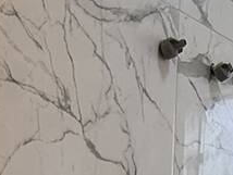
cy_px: 352
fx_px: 633
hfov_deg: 20.8
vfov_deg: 13.5
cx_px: 127
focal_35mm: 94
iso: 80
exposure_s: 1/120
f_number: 2.2
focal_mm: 2.22
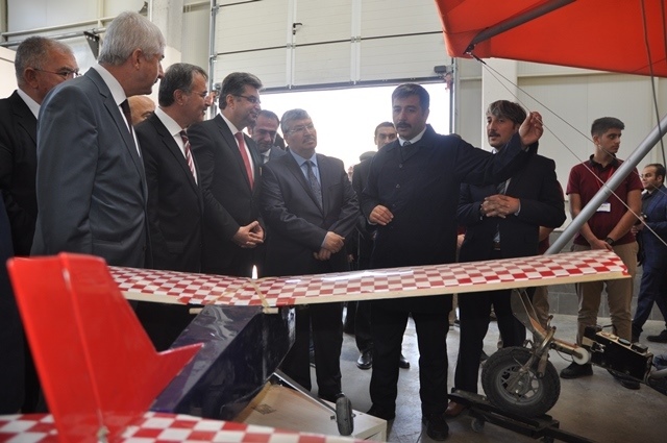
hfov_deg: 67.4
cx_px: 334
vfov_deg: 47.8
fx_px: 500
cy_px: 222
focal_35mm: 27
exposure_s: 1/125
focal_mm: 18
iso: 400
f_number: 3.5
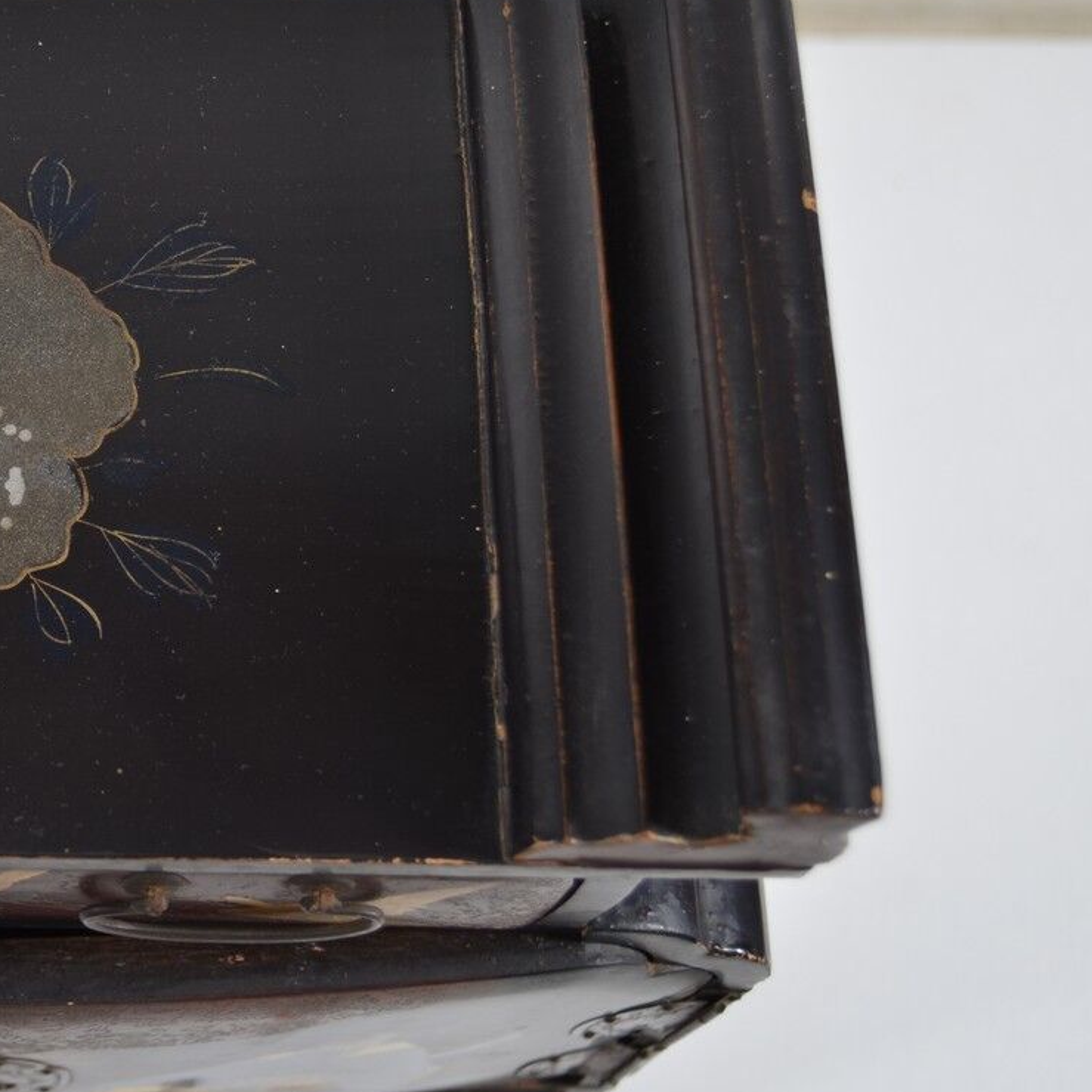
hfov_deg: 20.7
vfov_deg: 21.6
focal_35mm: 80
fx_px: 2852
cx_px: -75
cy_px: 431
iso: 100
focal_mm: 29
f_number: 4.5
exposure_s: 1/50
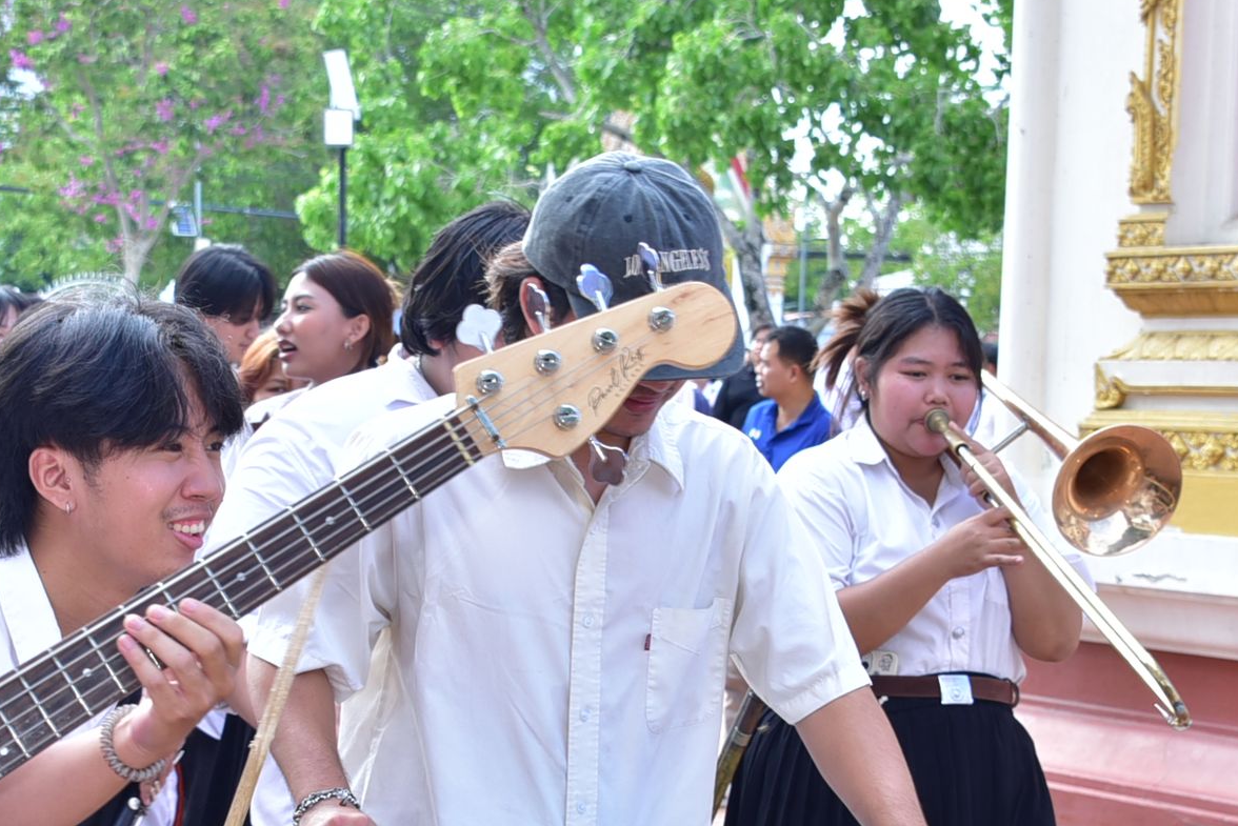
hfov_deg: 23.9
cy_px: 594
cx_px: 597
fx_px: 2924
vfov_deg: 16.0
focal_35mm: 85
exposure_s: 1/200
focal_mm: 40
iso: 320
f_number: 6.3
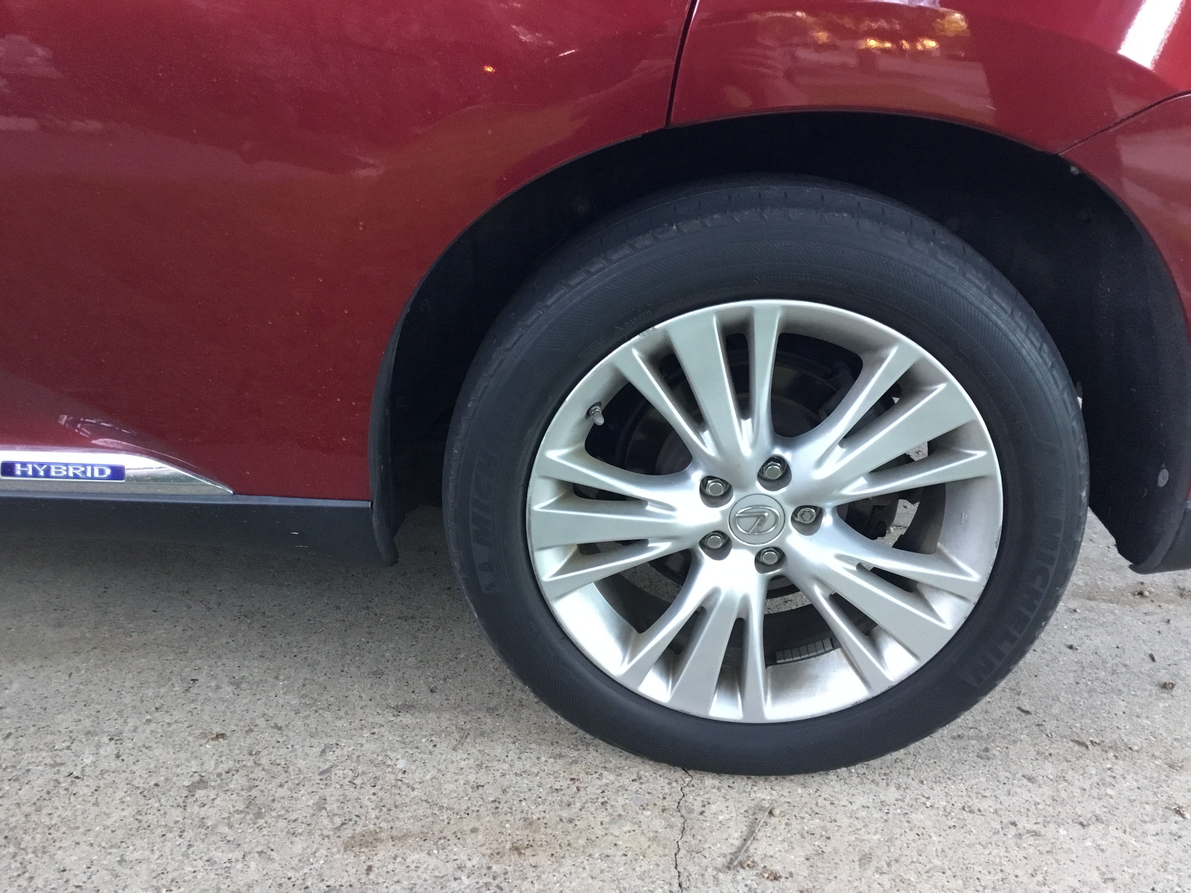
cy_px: 446
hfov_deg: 58.4
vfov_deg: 45.4
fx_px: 1067
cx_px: 596
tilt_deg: -23.4
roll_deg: +6.7
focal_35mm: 31
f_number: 2.4
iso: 125
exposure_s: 1/30
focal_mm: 3.3
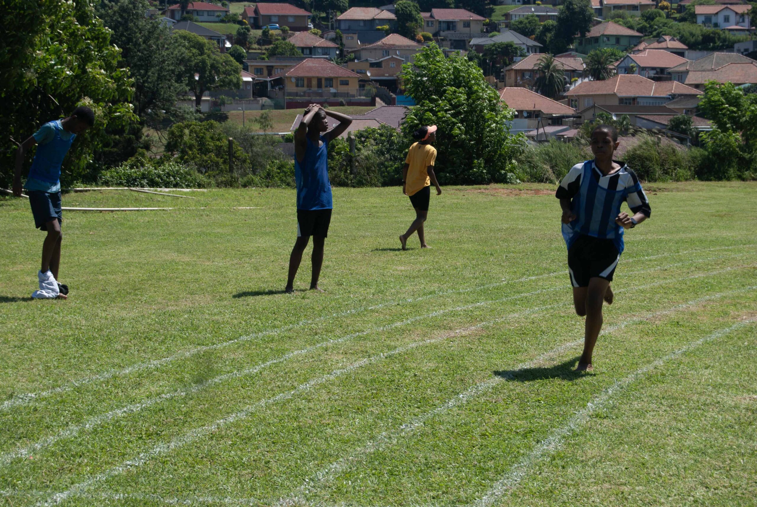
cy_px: 254
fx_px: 1737
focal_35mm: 82
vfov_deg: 16.6
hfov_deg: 24.6
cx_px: 378
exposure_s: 1/250
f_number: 8
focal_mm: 55
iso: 100
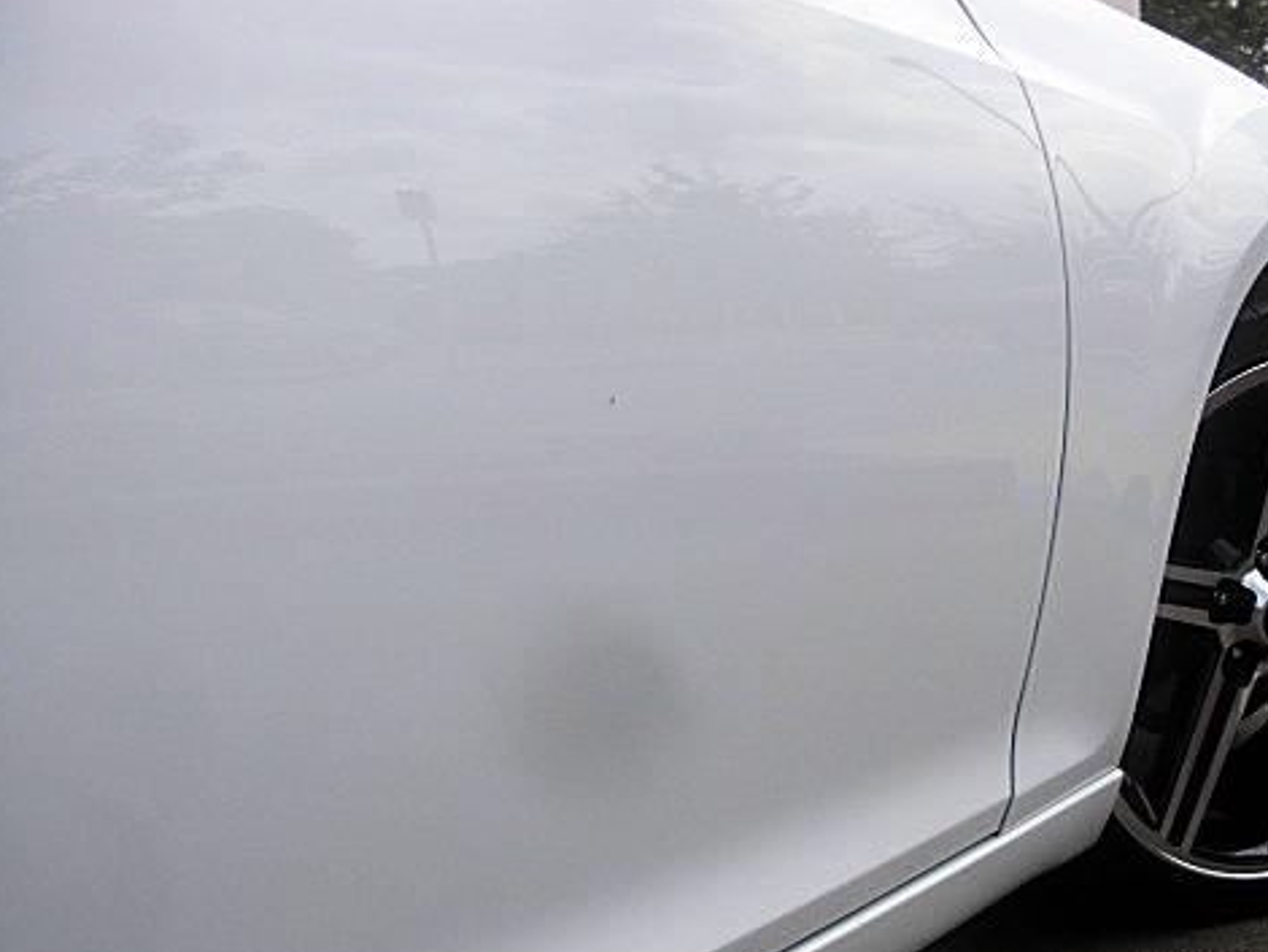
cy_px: 561
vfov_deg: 29.6
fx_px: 1796
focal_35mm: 49
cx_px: 847
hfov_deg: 38.4
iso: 50
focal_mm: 6.3
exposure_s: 1/800
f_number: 2.8
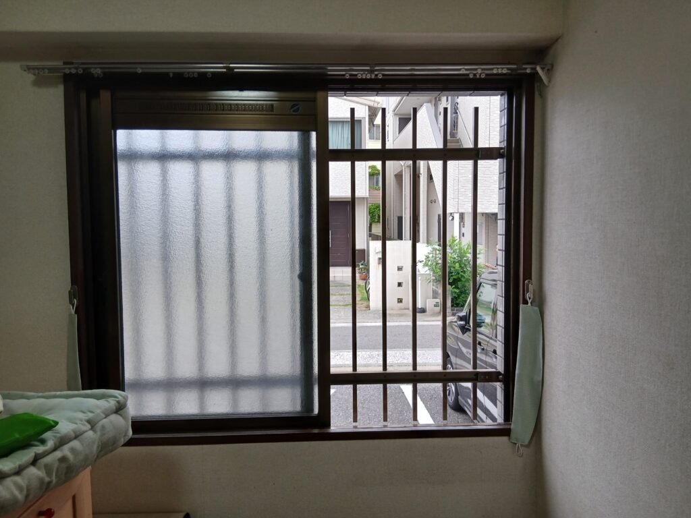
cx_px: 346
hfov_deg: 67.3
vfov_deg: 53.1
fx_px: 519
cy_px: 259
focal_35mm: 26
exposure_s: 1/60
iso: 40
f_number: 1.8
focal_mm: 3.86
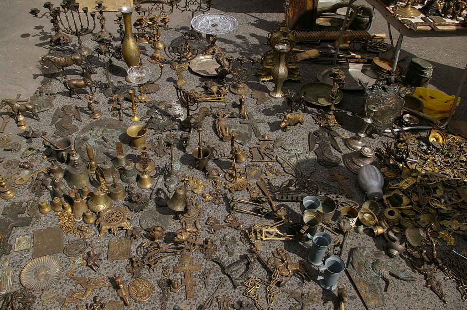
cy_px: 155
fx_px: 408
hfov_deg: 59.5
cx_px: 234
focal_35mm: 32
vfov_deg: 41.6
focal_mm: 21
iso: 200
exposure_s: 1/250
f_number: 8
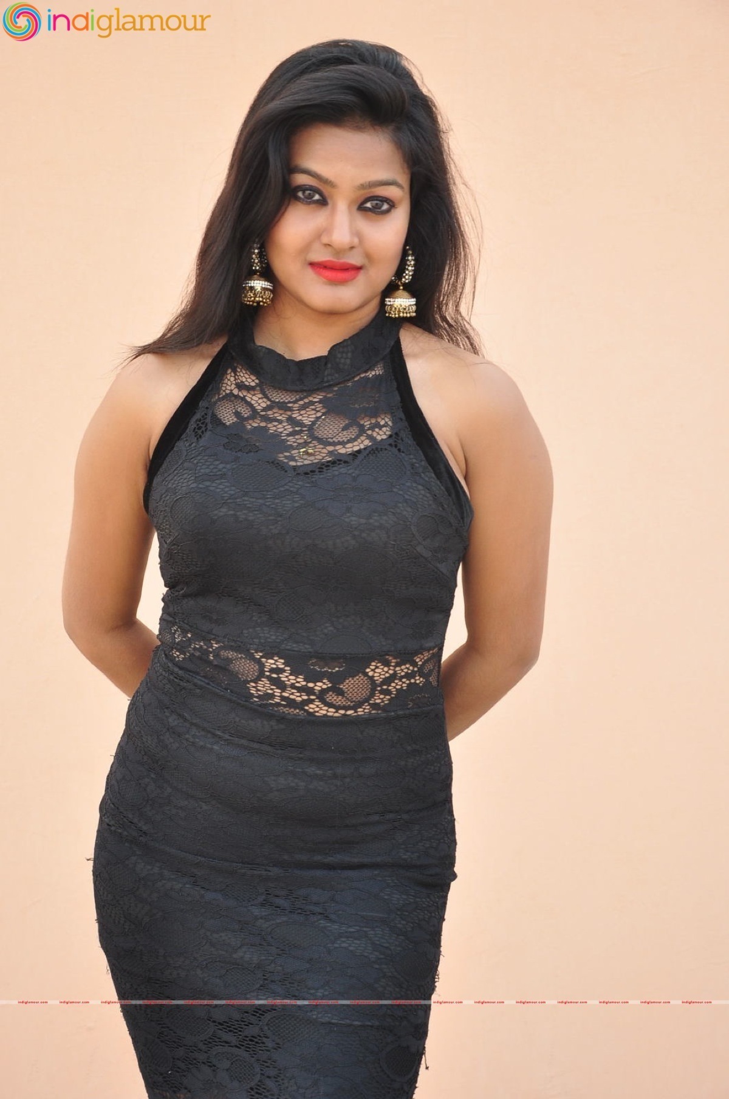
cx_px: 364
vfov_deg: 26.0
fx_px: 2376
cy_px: 550
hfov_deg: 17.4
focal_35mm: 78
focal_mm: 52
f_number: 6.3
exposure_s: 1/125
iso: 400
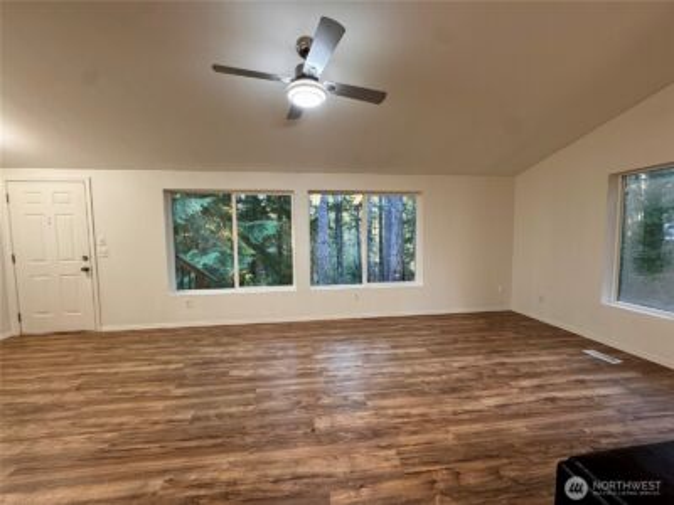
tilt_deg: -4.4
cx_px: 337
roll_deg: +0.6
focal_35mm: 14
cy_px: 252
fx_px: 273
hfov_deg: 102.1
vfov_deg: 85.7
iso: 400
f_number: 2.2
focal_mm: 2.22
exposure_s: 1/60
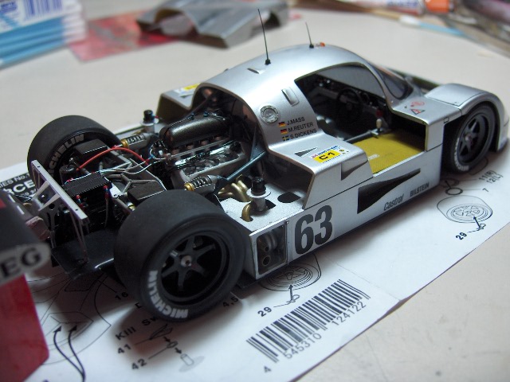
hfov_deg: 47.9
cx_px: 255
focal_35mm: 39
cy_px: 191
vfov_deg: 36.8
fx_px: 575
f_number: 2.8
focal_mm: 8
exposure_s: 1/51.3
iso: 200
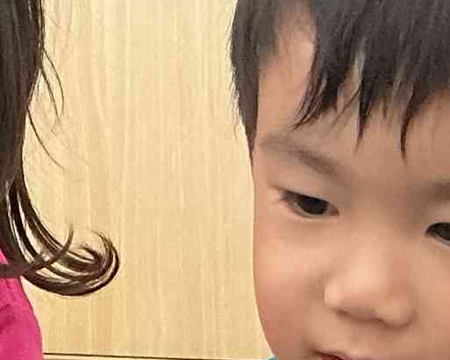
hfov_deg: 10.7
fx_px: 2370
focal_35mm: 178
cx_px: -59
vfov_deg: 8.1
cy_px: 793
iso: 125
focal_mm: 3
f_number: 1.8
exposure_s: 1/60
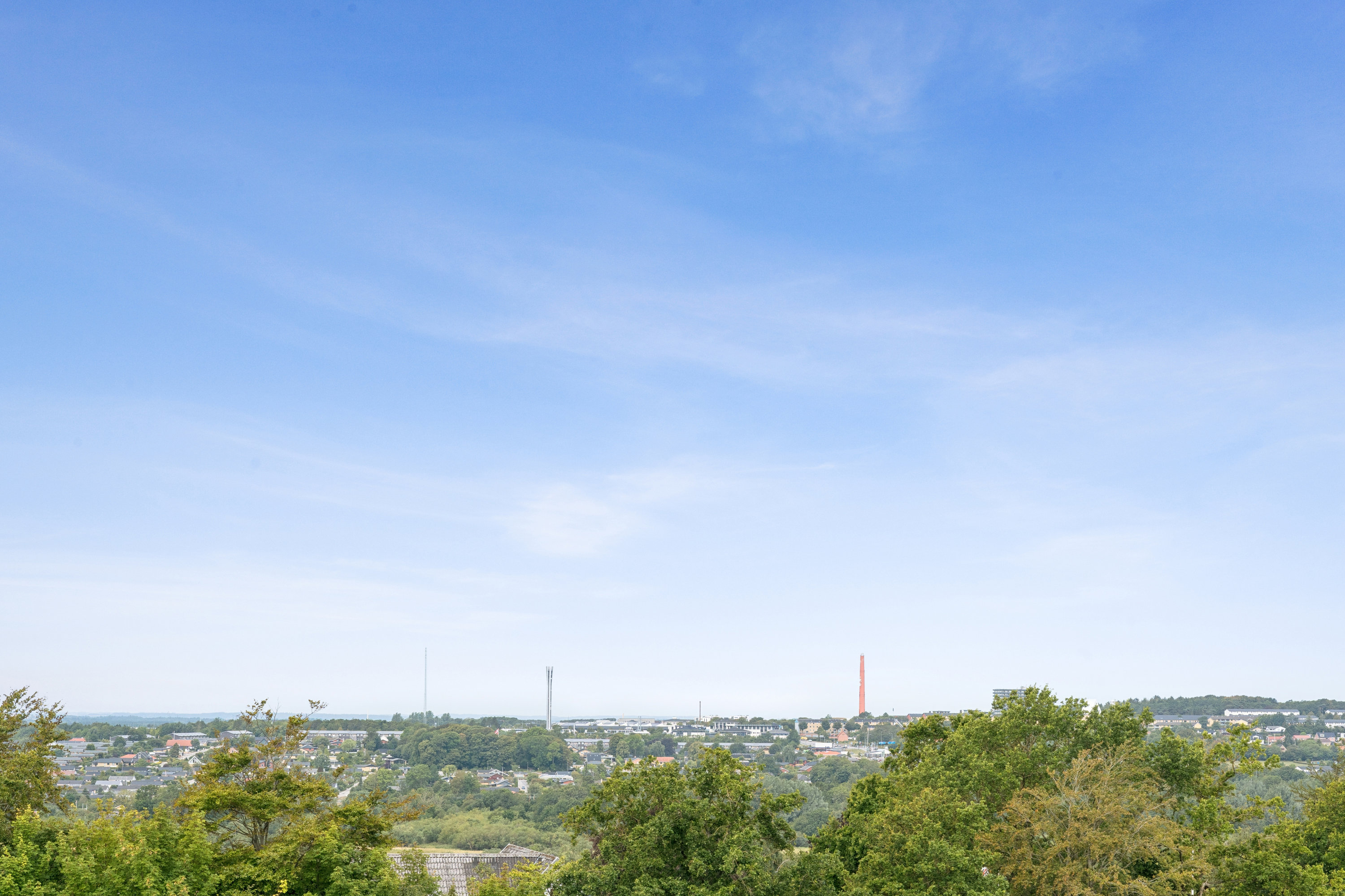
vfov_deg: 19.5
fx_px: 2615
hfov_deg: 28.8
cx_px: 672
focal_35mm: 70
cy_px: 448
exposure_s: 1/400
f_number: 10
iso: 400
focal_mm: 70
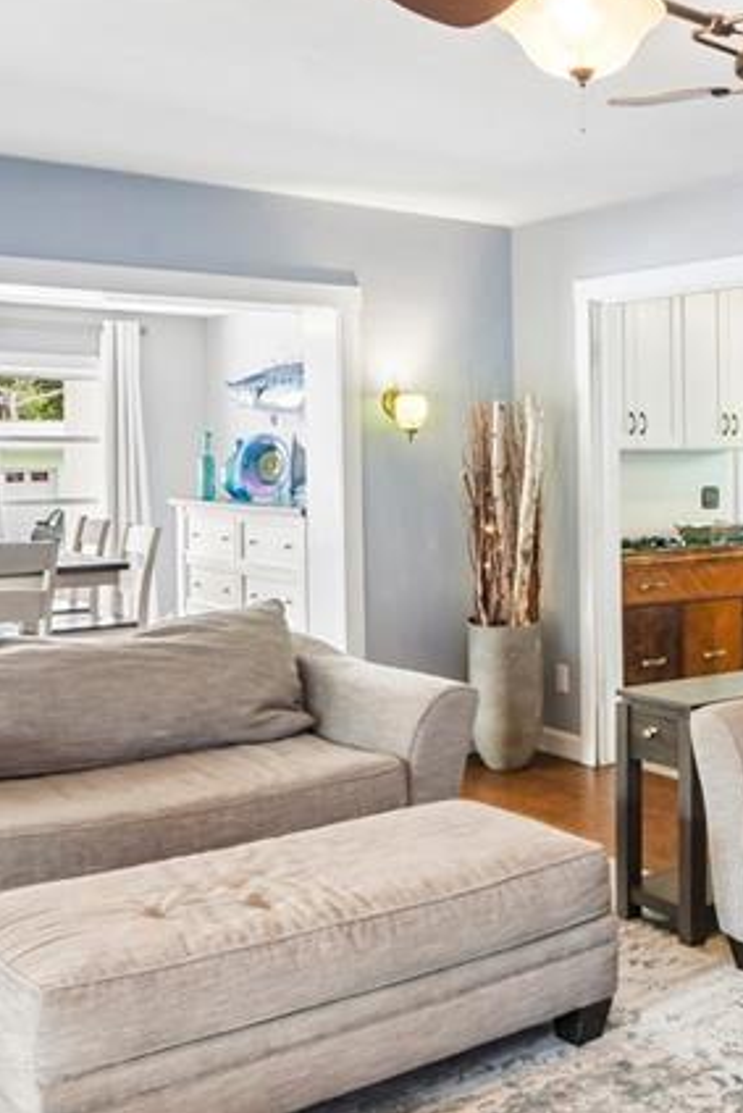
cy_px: 499
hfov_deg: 30.2
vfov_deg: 47.3
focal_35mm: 41
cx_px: 754
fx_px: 1268
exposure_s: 1/6
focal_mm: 17
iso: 400
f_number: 8
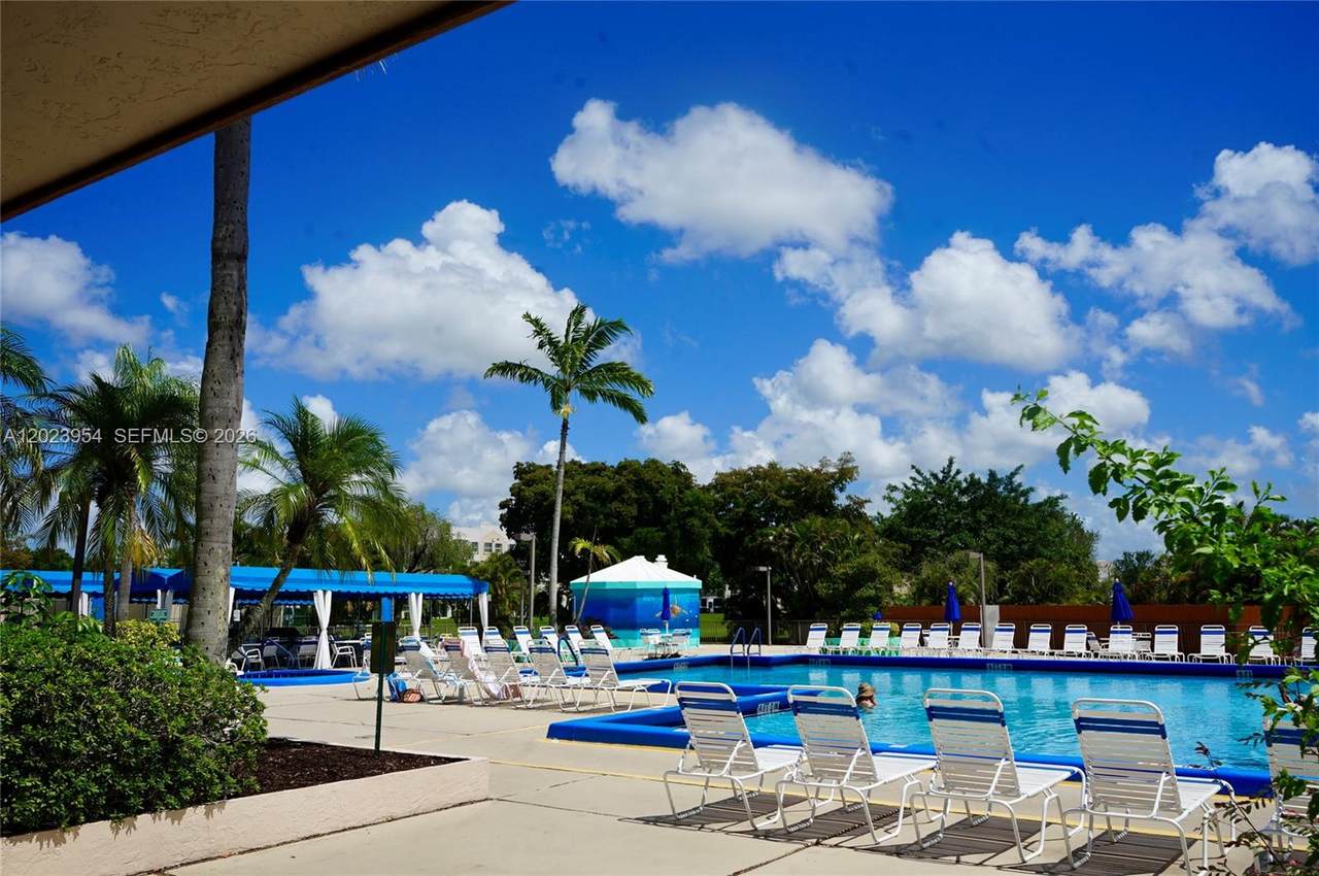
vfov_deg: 43.5
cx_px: 660
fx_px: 1098
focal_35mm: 30
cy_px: 438
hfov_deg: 62.0
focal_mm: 30
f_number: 10
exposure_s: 1/320
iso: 100
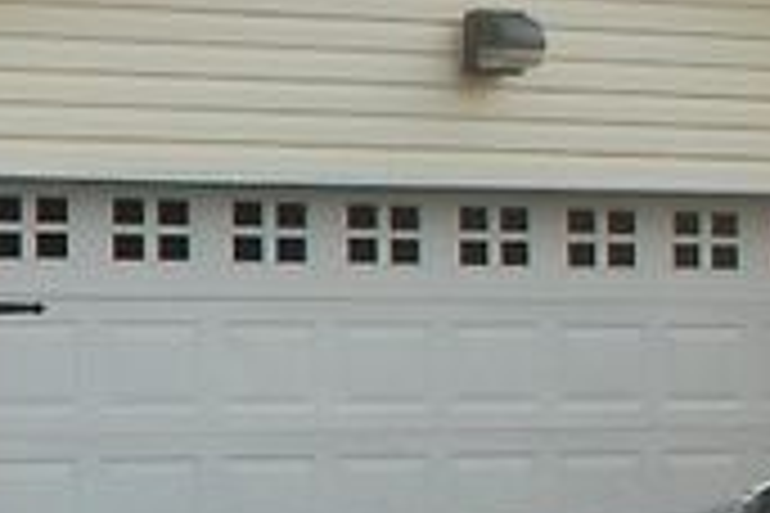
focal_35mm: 189
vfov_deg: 7.2
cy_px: 515
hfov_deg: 9.7
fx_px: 4042
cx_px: -1054
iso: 200
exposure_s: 1/200
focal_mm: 21
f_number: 7.1
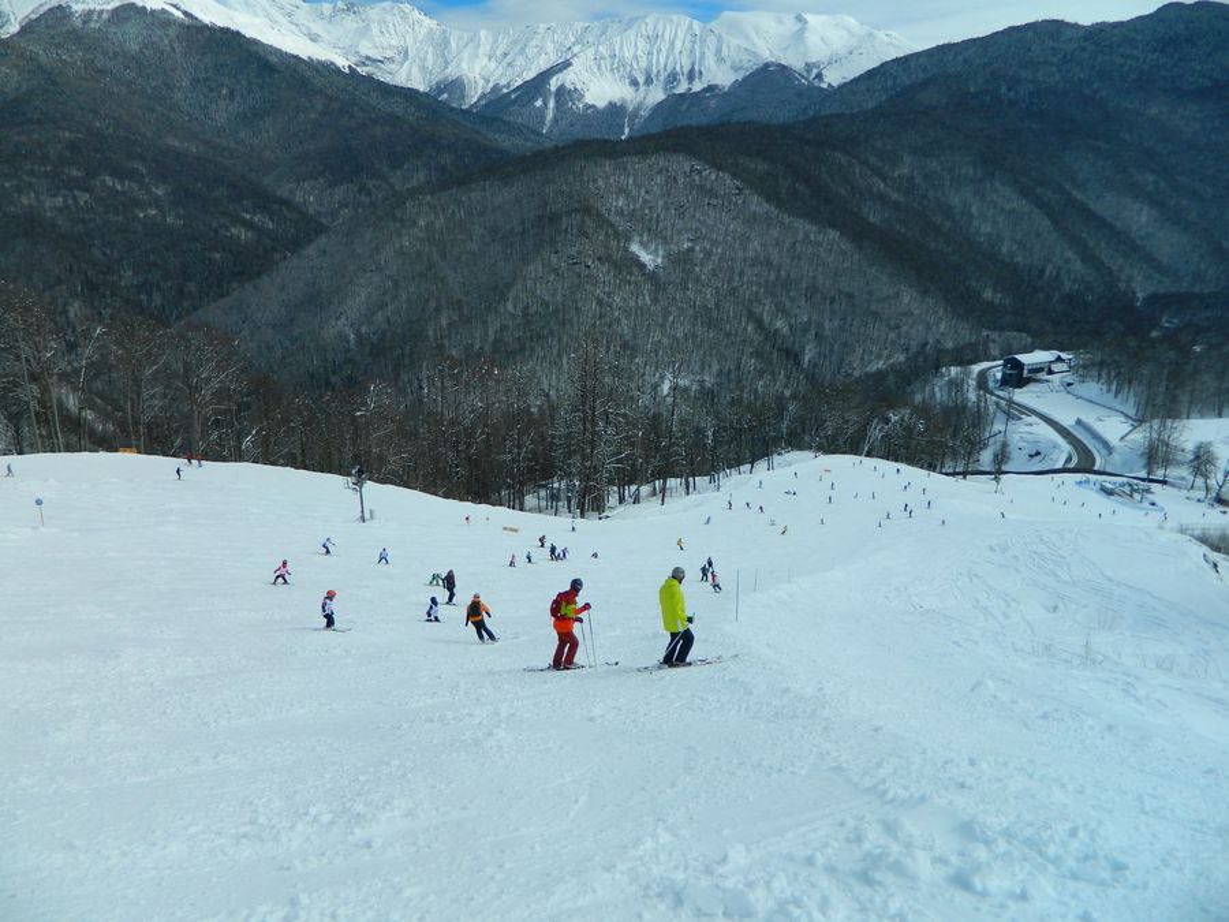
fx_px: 888
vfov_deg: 54.9
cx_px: 614
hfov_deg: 69.4
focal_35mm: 25
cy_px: 461
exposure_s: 1/320
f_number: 8.7
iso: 80
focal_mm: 4.5
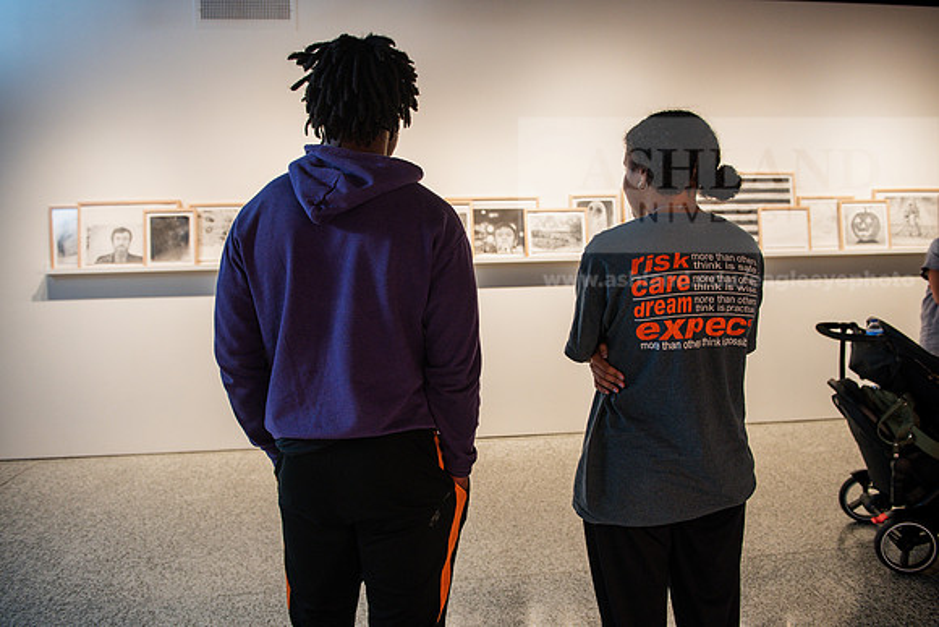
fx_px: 704
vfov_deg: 48.0
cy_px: 314
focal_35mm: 27
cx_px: 470
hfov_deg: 67.4
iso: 1250
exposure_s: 1/250
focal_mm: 27
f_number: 3.5
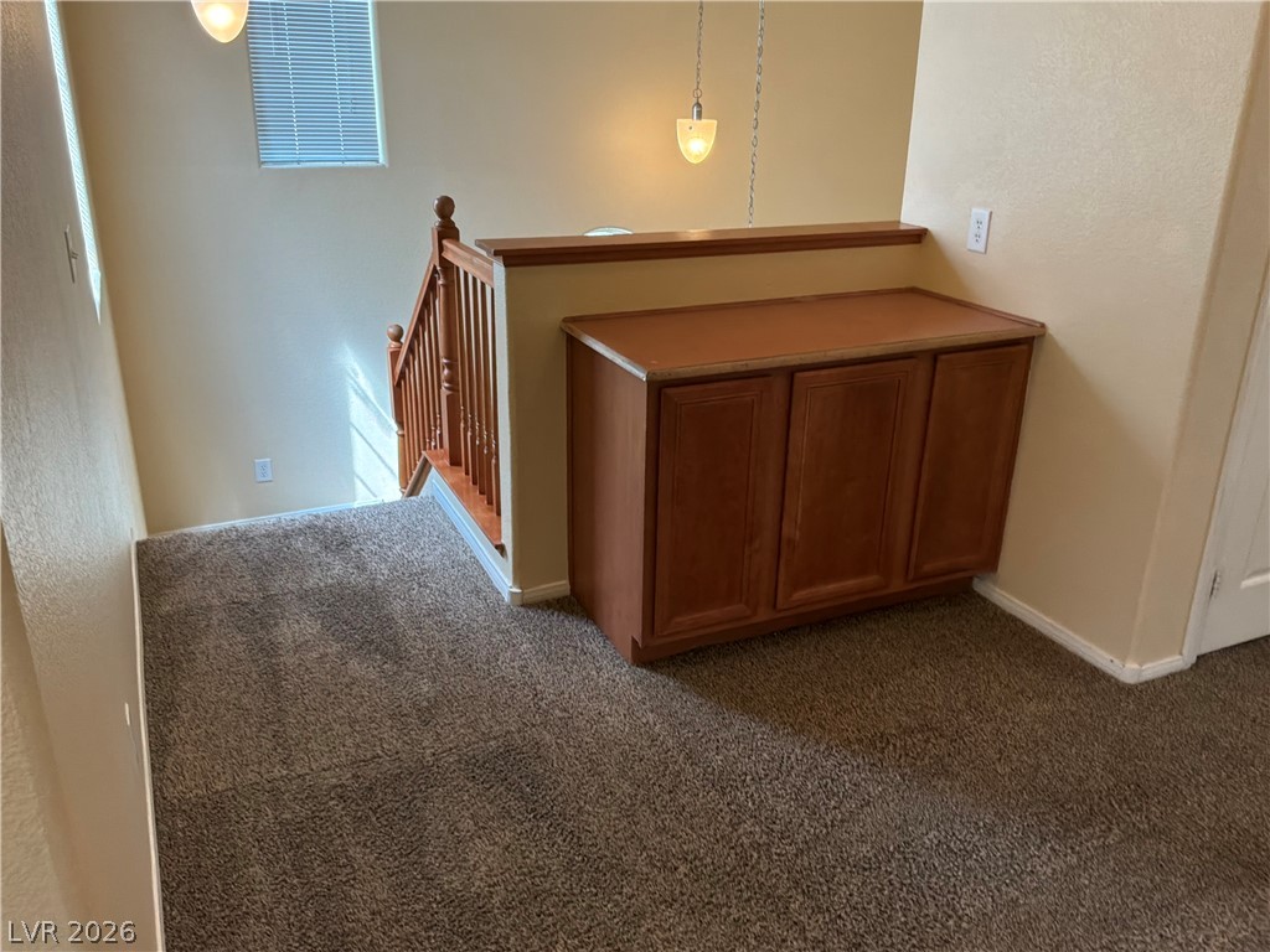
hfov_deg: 63.4
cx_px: 635
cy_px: 476
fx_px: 1027
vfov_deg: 49.7
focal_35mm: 28
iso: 100
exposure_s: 1/60
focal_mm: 3
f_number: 1.8
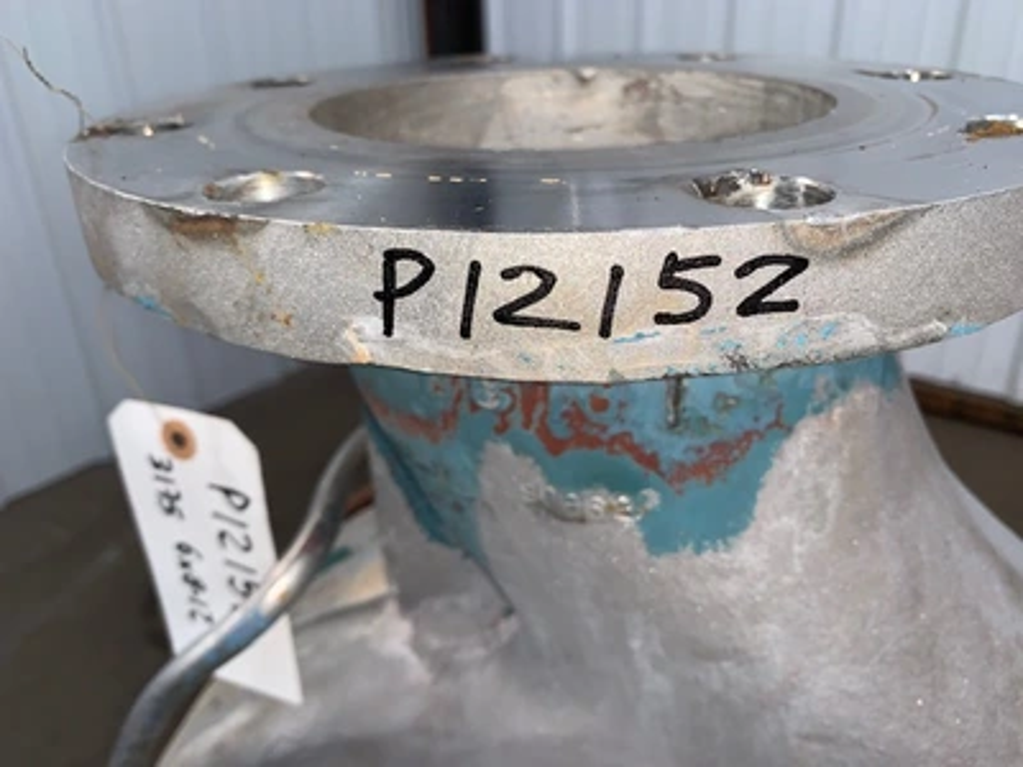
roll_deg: +2.2
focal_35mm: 26
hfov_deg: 67.3
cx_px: 512
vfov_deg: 53.1
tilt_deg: -25.9
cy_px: 384
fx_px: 768
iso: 25
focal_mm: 4.25
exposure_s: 1/52
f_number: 1.8
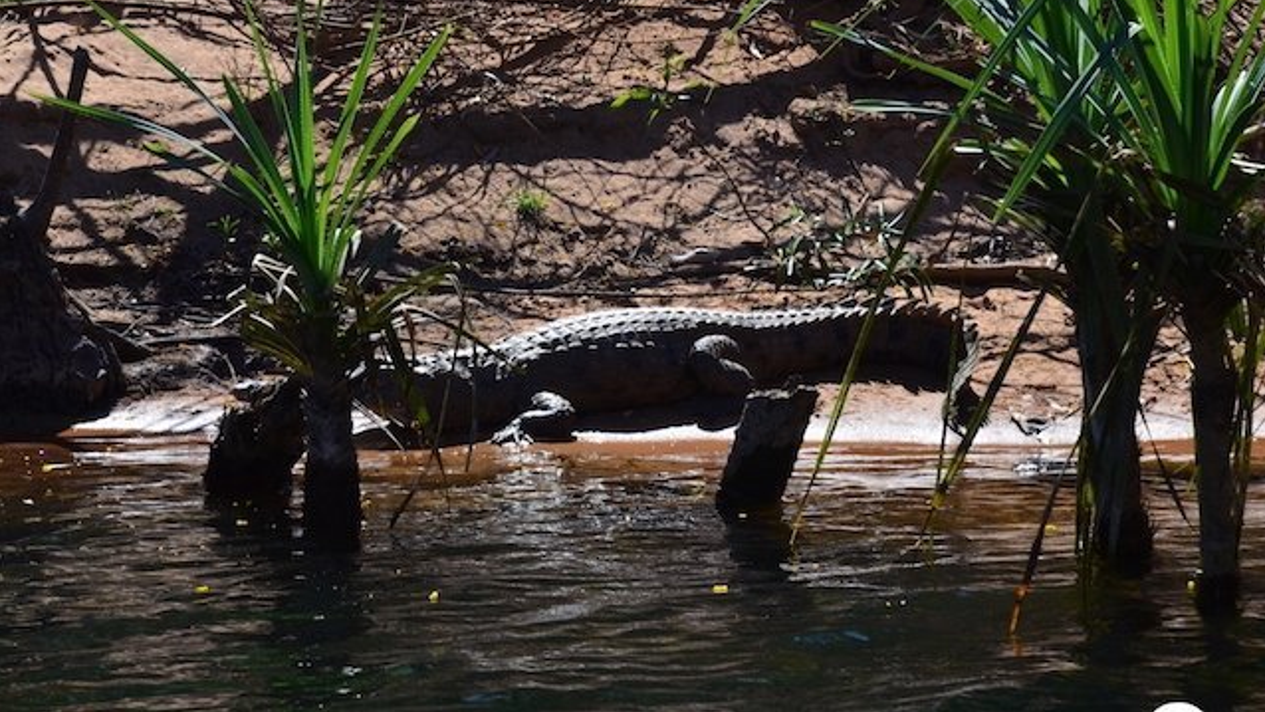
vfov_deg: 5.7
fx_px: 7129
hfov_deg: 10.1
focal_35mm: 213
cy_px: 294
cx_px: 632
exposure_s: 1/250
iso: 320
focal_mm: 135
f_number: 10
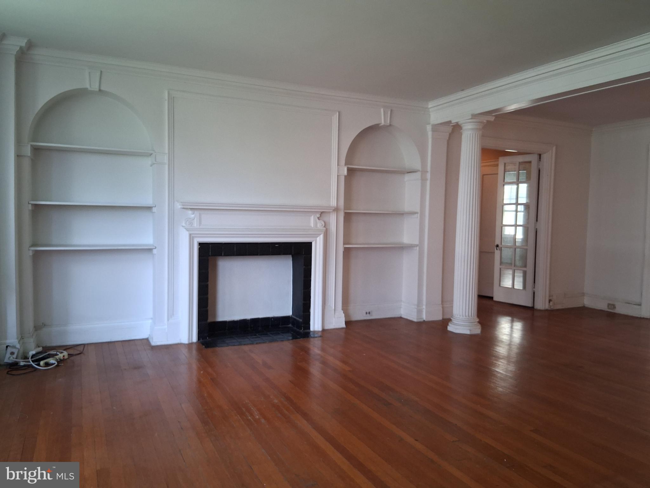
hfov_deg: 67.3
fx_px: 488
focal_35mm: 26
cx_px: 325
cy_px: 244
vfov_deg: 53.1
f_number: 1.8
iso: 250
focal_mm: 3.98
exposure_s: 1/60
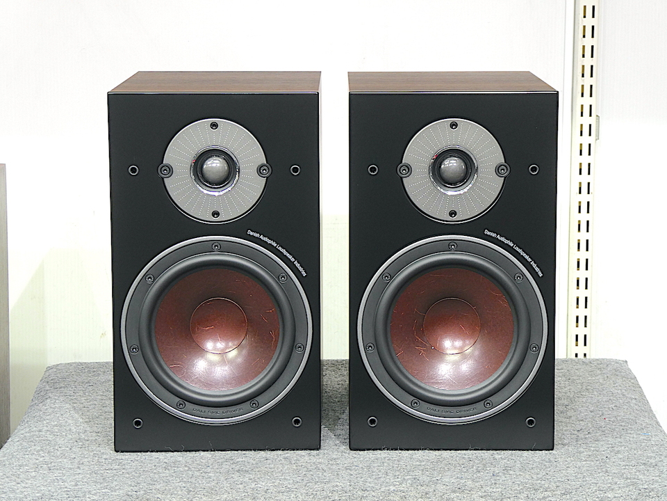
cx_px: 334
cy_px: 250
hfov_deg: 20.0
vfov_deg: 15.1
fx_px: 1888
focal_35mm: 98
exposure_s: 1/2.5
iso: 100
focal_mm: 17.5
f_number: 5
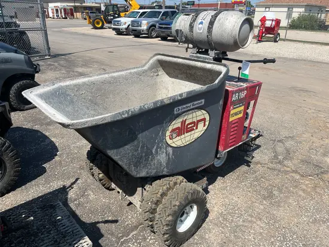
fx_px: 247
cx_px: 164
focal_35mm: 26
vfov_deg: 53.1
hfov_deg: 67.3
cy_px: 124
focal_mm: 5.1
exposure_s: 1/4016
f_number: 1.6
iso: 50
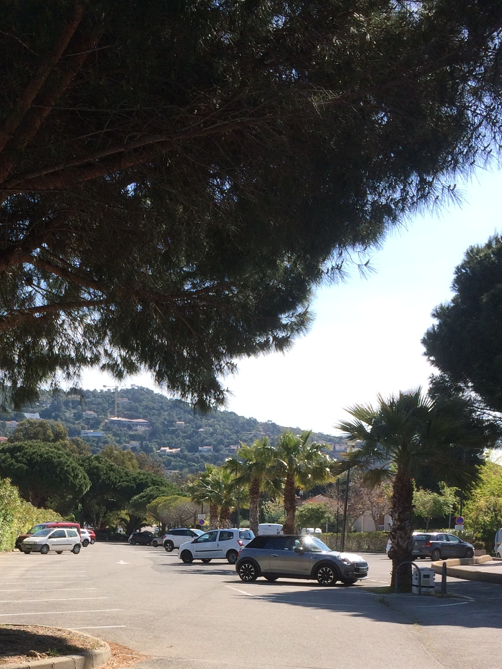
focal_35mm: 53
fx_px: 1025
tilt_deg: -6.5
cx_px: 85
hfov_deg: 26.9
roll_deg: -1.4
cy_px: 575
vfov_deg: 34.6
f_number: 2.2
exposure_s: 1/1244
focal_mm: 4.15
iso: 32
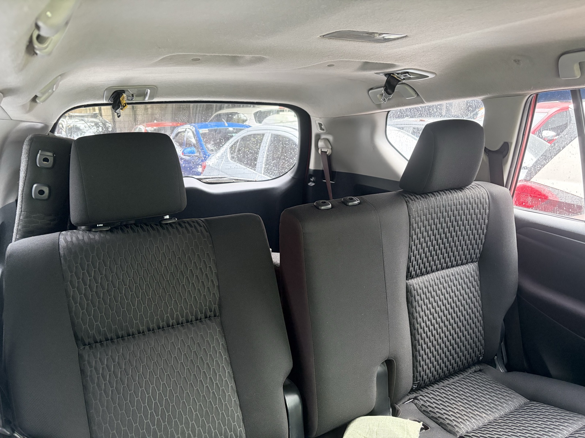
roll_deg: +1.5
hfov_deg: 67.3
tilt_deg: -13.1
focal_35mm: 26
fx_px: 439
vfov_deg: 53.1
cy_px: 219
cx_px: 292
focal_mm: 5.96
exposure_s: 1/60
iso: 320
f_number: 1.6
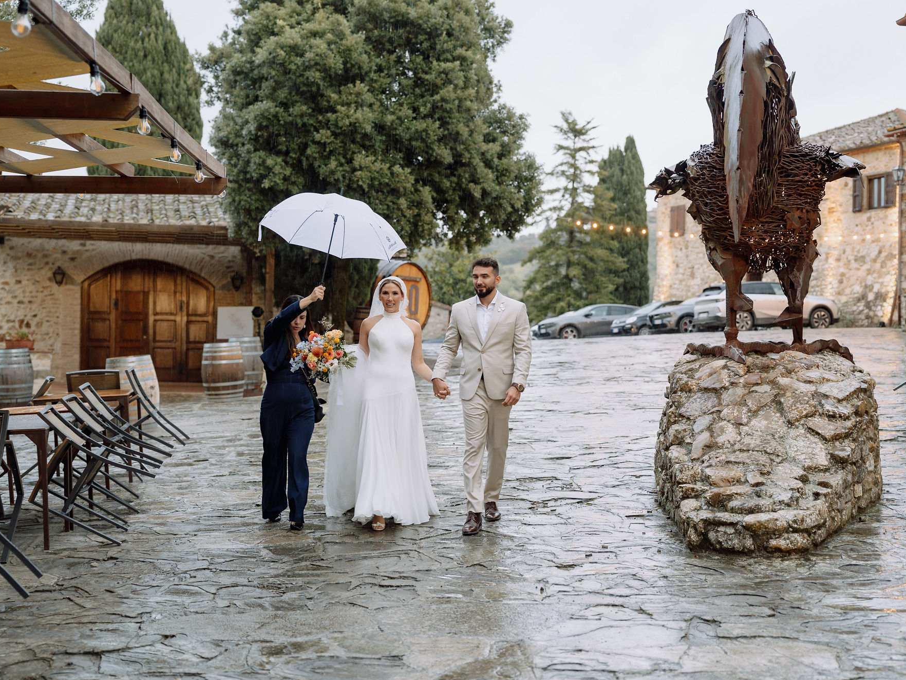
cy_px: 345
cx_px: 461
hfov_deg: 38.9
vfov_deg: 29.7
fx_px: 1282
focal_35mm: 49
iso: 500
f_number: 2.2
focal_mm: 43
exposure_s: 1/125
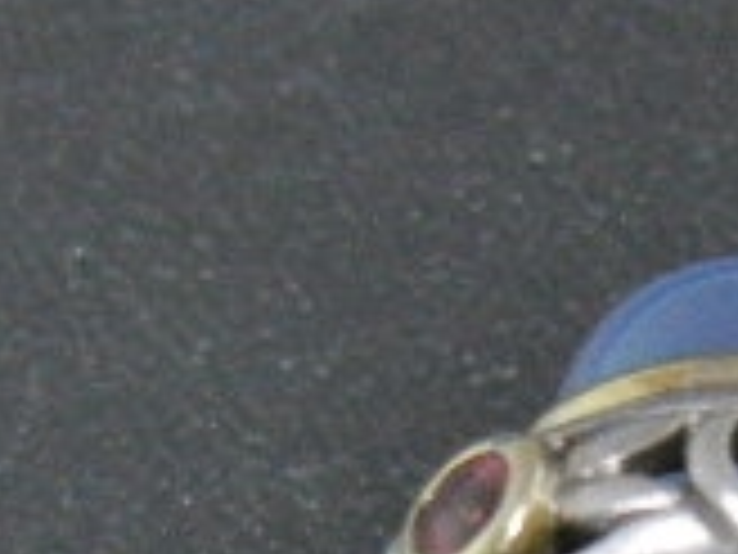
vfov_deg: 6.4
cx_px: 774
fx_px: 4904
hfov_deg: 8.5
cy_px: 896
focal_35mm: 230
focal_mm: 10.6
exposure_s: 1/30
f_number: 8
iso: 800
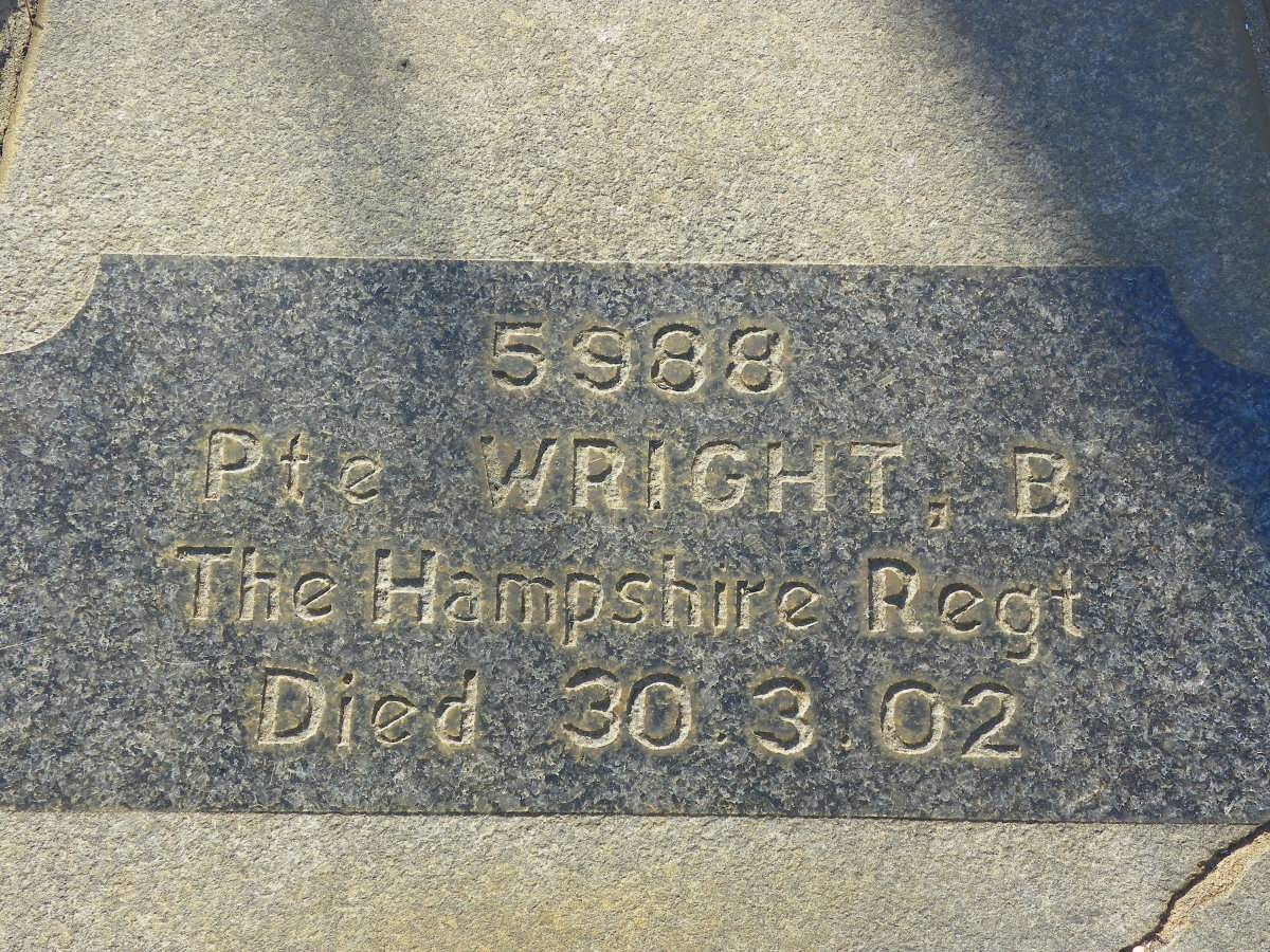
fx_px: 2495
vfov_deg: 21.6
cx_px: 635
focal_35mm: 68
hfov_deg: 28.6
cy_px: 476
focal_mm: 12.1
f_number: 4
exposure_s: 1/160
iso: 64
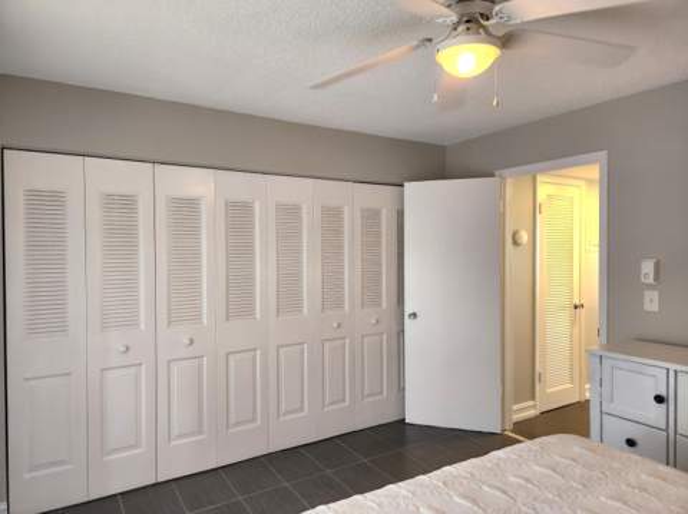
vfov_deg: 58.8
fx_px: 457
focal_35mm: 23
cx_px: 344
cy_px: 257
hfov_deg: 74.0
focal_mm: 5.4
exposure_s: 1/120
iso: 200
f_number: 1.8
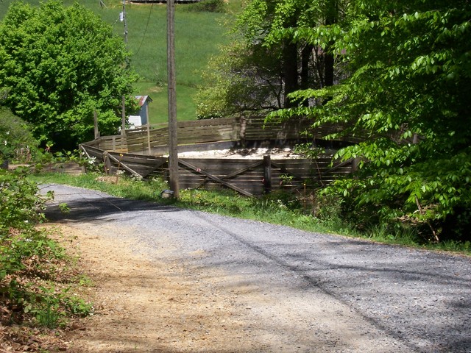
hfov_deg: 19.3
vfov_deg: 14.5
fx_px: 1388
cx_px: 236
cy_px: 176
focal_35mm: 102
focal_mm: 16.8
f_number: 9.5
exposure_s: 1/180
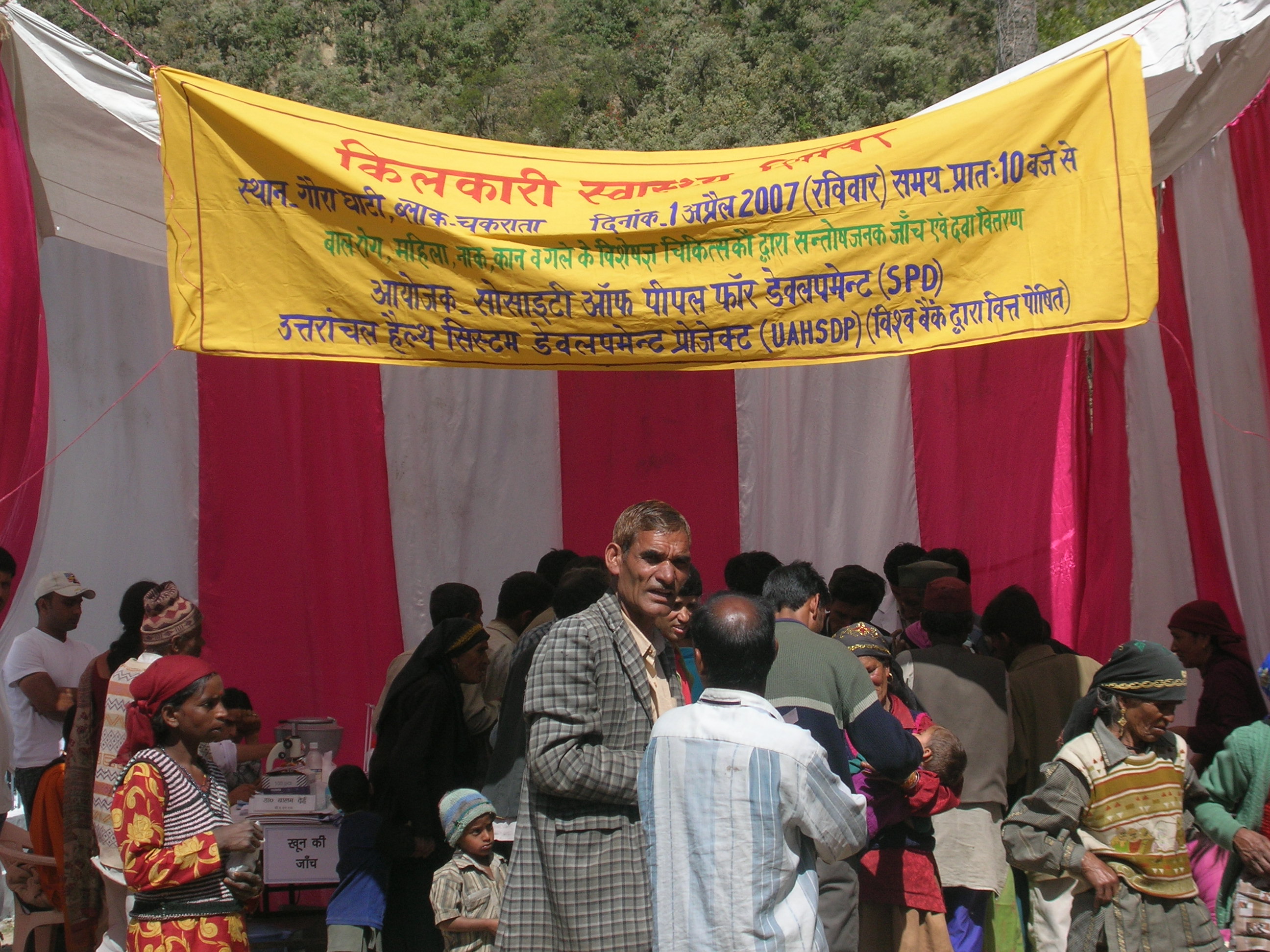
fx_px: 3522
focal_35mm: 96
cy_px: 476
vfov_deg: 15.4
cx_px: 635
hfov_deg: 20.4
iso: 50
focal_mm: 15.9
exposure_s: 1/470
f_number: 4.6
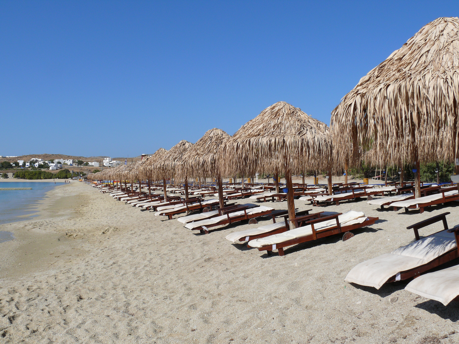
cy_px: 172
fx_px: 464
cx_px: 230
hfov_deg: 52.6
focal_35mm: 35
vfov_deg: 40.7
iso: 100
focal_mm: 7.4
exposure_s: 1/500
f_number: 8
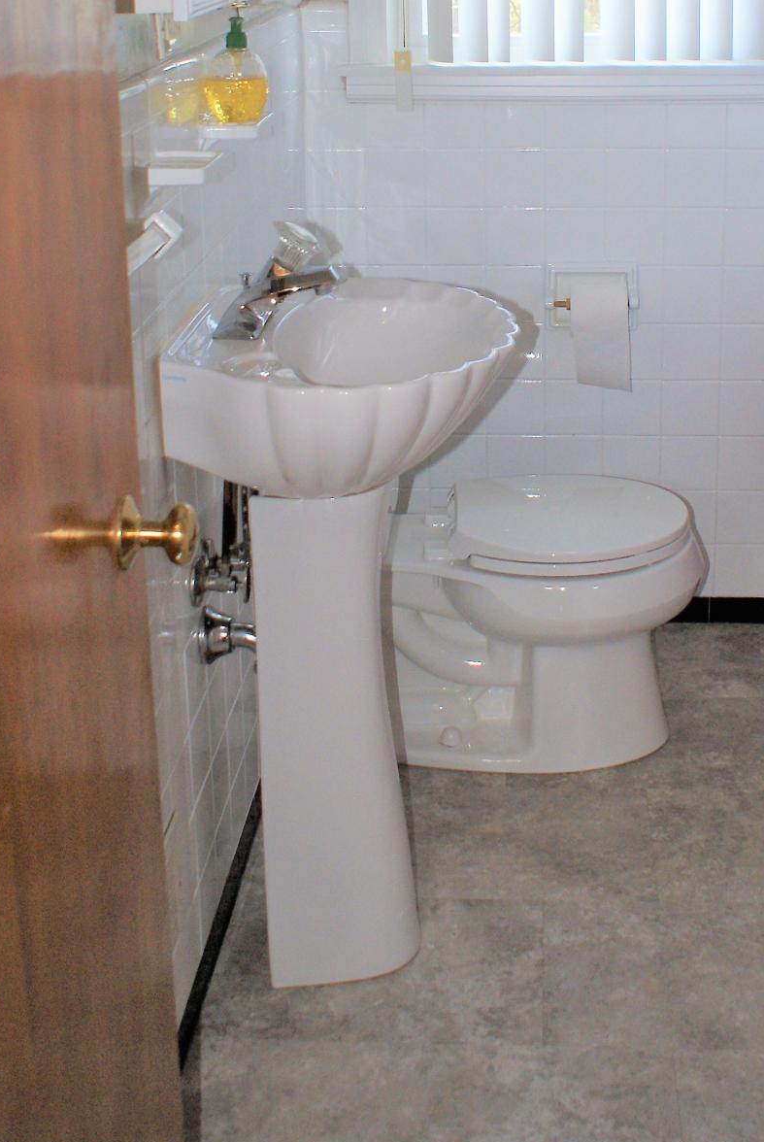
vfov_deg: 37.0
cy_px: 177
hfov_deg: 26.5
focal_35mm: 51
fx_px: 1619
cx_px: 482
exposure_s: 1/60
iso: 400
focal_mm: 20
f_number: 5.6
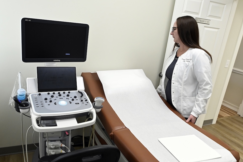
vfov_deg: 67.4
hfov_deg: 90.0
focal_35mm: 18
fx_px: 122
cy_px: 78
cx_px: 121
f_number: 5.6
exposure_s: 1/320
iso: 3200
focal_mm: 17
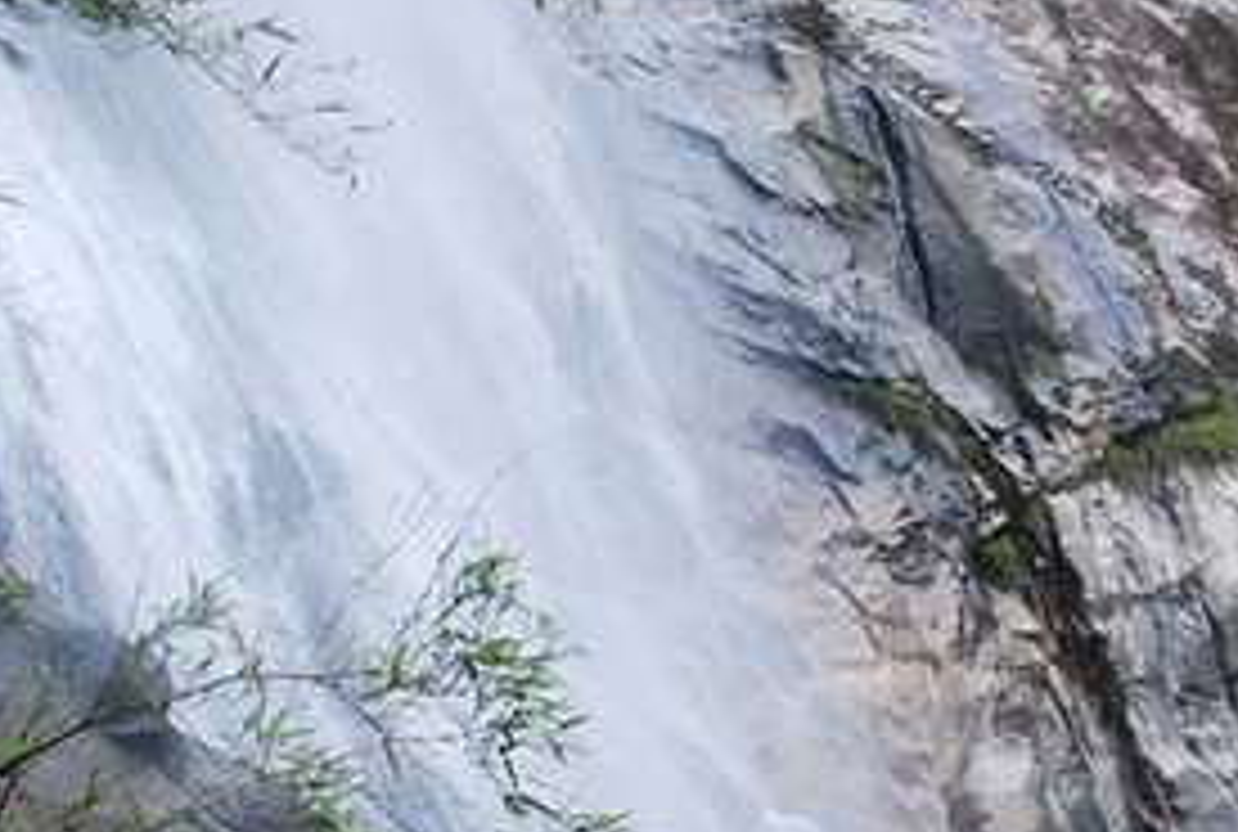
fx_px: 4229
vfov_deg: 11.2
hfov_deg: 16.6
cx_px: 828
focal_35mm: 123
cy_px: 585
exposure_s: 1/80
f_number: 10
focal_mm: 25
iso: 100
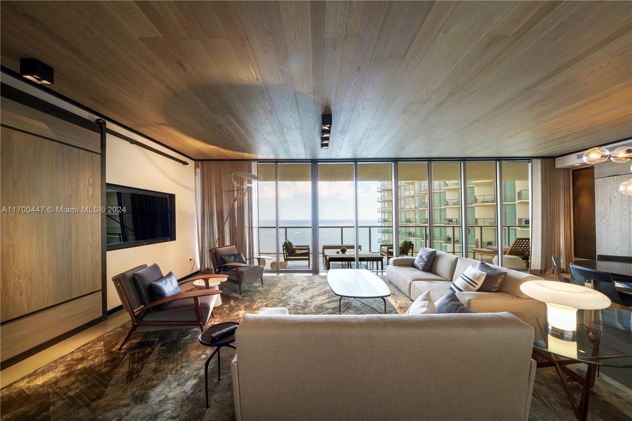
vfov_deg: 90.0
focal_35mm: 12
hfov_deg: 112.6
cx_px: 316
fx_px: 211
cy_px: 210
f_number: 11
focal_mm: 12
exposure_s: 1/40
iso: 200
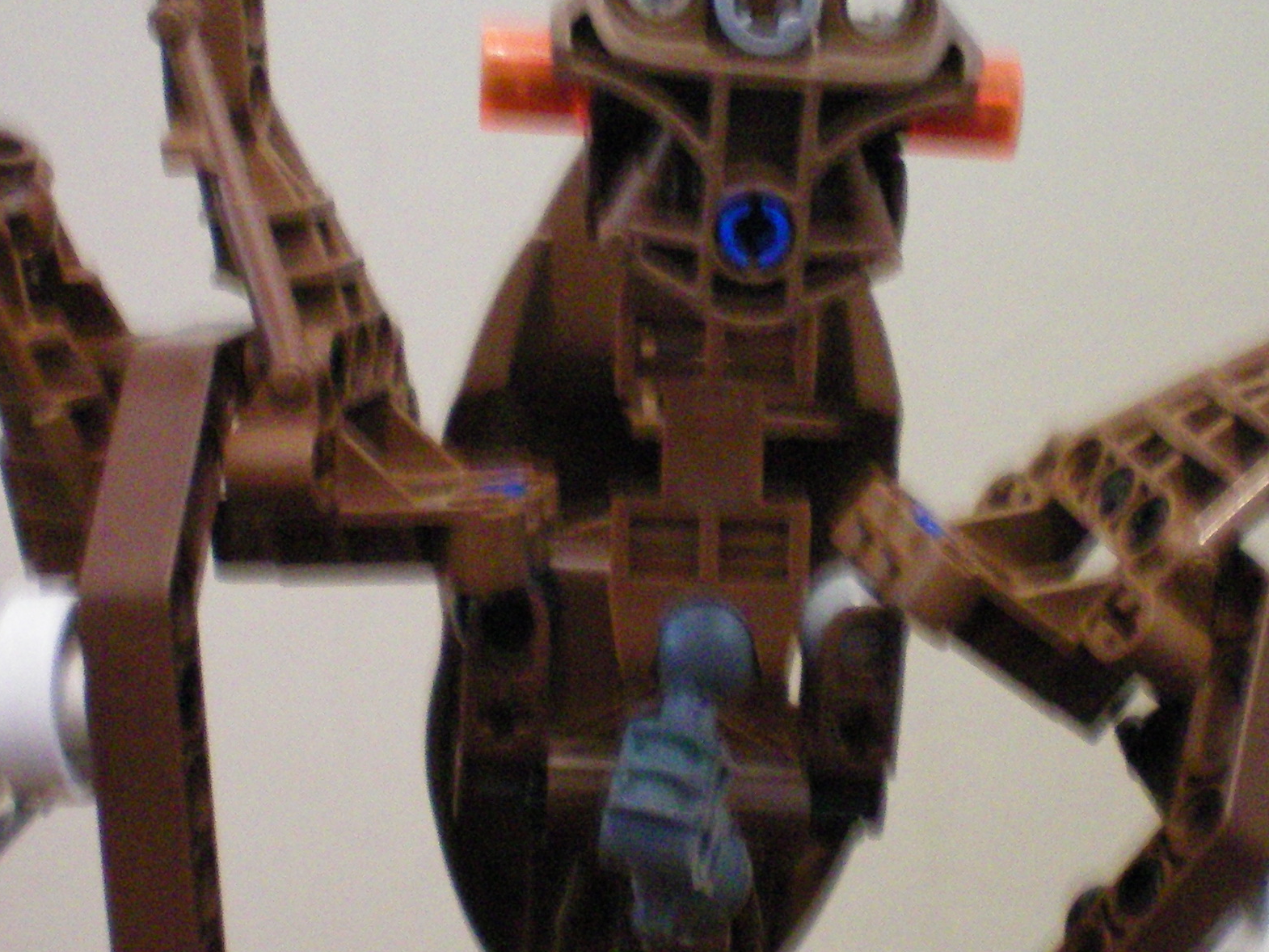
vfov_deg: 18.7
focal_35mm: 79
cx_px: 674
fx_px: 2897
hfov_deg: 24.7
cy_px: 547
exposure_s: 1/4
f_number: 3.1
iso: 400
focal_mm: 6.3
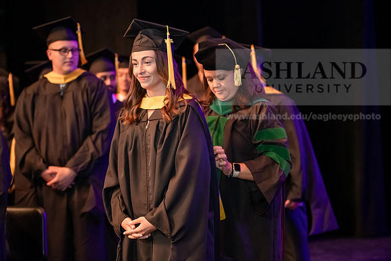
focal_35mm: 102
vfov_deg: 13.4
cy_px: 130
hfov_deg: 20.0
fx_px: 1108
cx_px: 196
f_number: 3.2
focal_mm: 102
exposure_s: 1/200
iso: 4000
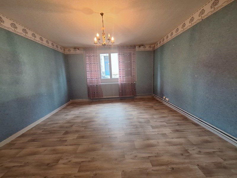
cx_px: 118
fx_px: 89
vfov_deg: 89.9
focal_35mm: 13
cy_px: 89
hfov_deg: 106.2
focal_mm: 1.74
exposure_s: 1/40
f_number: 2.2
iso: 200
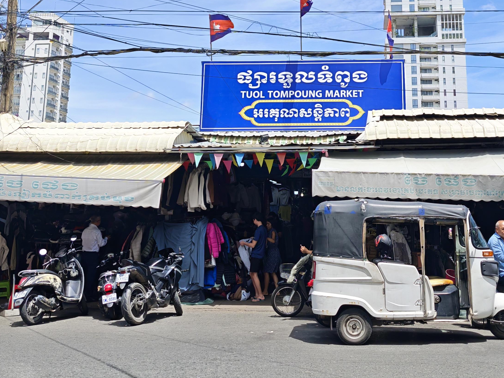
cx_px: 310
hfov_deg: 43.6
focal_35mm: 43
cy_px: 60
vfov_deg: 32.4
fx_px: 626
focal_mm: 6.55
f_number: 1.6
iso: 50
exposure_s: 1/1100
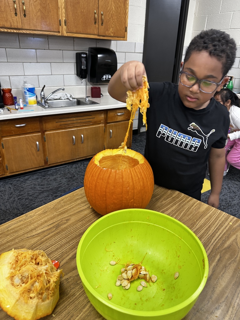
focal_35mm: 24
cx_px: 120
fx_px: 222
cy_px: 160
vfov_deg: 71.6
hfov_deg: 56.8
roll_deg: -3.4
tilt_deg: -24.9
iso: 125
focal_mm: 6.86
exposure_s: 1/60
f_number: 1.78
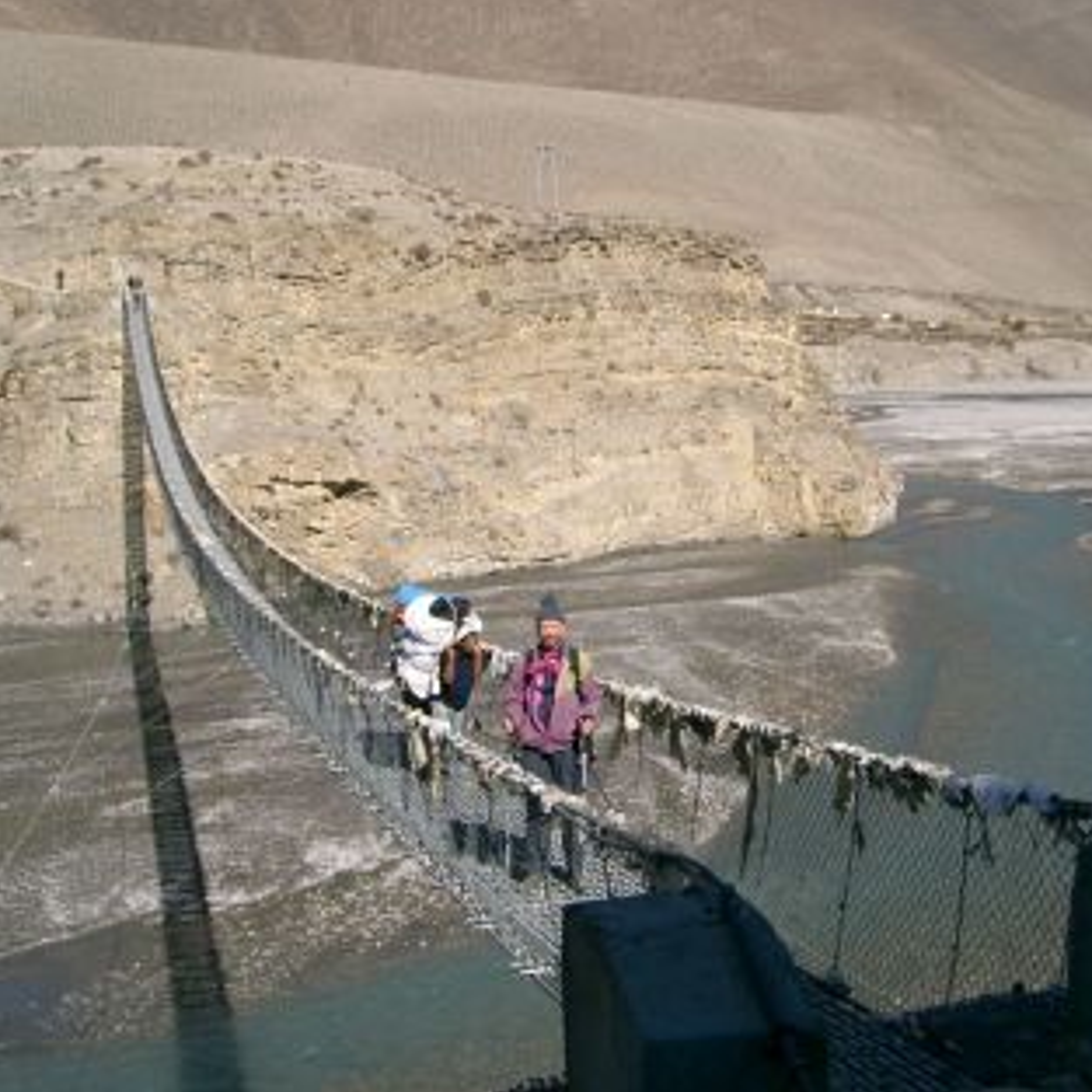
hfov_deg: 35.9
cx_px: 675
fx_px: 1677
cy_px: 537
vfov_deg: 36.1
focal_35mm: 47
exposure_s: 1/1000
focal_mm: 8
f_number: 4.8
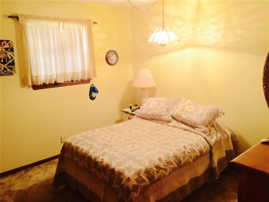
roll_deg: +0.2
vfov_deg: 48.2
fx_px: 225
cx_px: 134
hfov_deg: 61.7
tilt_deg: -11.6
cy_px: 101
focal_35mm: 29
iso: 160
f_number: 2.2
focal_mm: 4.15
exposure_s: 1/30
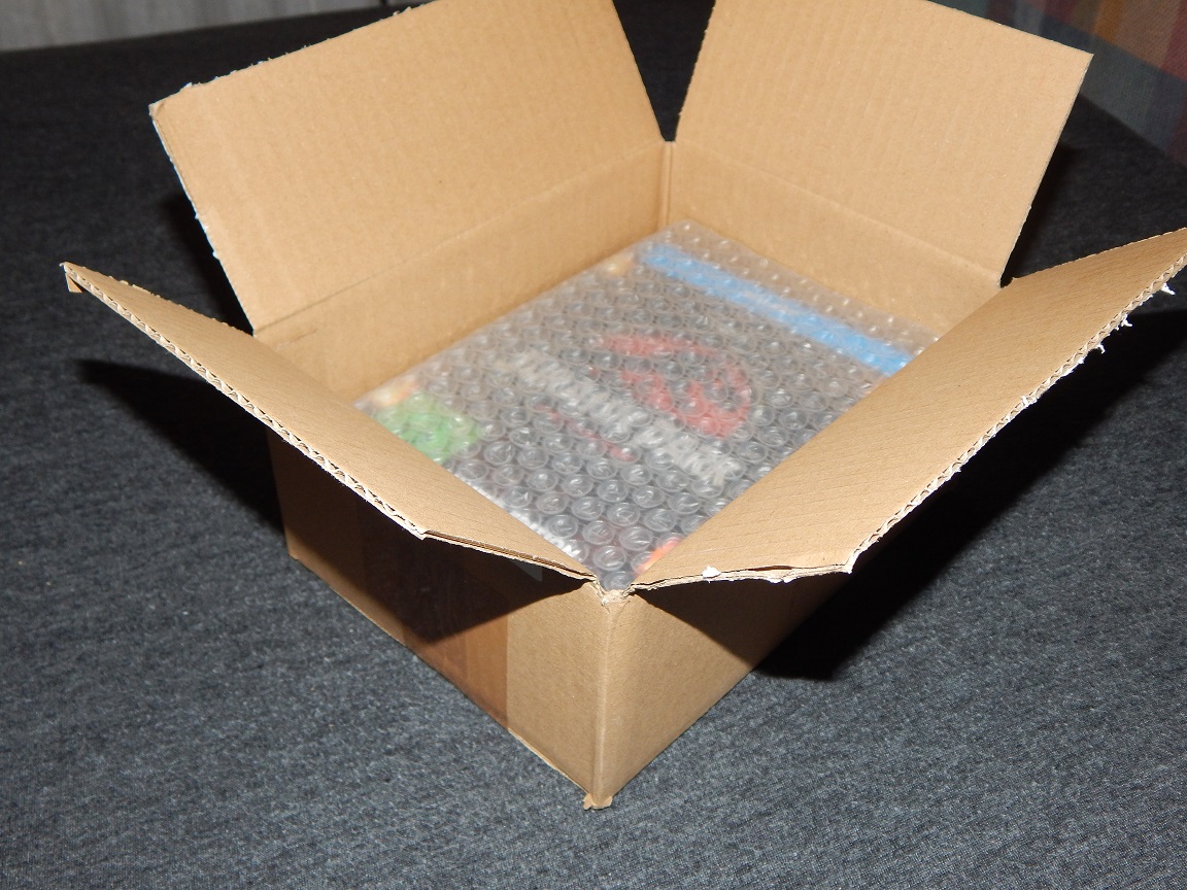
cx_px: 594
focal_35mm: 38
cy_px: 445
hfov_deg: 49.0
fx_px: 1303
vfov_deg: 37.7
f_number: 3.4
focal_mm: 6.8
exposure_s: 1/30
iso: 200
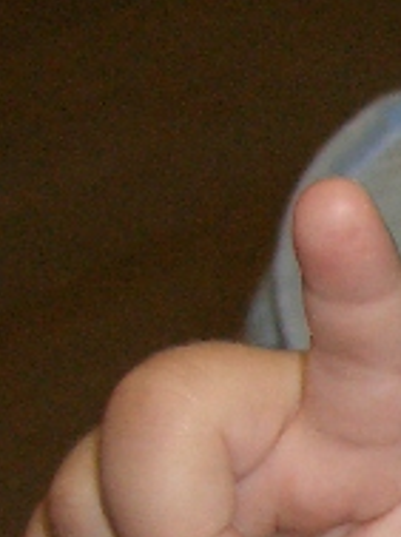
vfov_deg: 8.7
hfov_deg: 5.8
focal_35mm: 224
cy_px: 713
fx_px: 3472
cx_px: 1476
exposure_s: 1/60
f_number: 2.8
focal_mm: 7.1
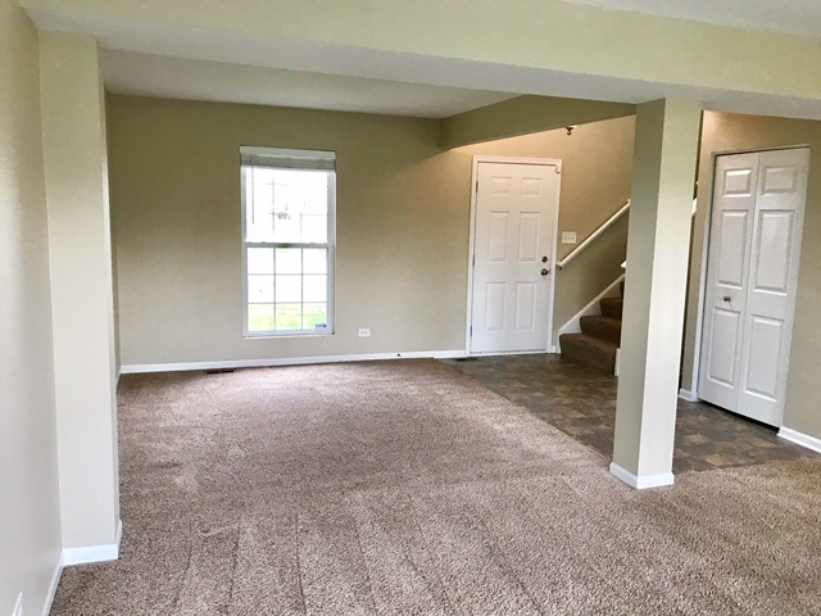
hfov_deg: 63.4
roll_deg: -1.0
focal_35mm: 28
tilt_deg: -8.3
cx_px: 410
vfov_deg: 49.7
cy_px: 308
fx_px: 664
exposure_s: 1/30
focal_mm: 3.99
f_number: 1.8
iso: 40
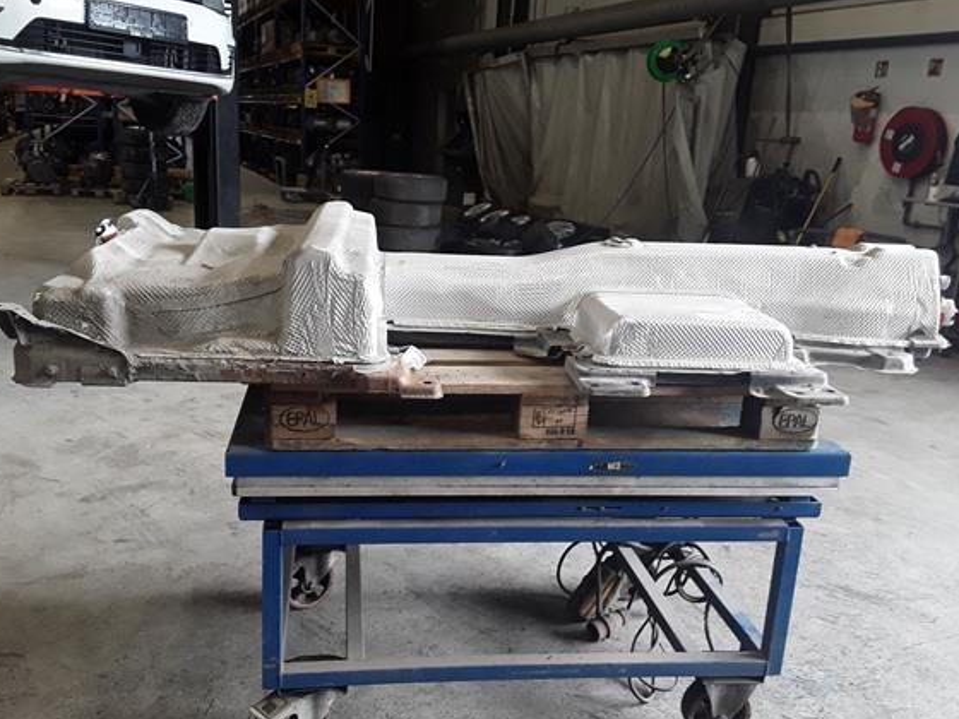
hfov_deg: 56.7
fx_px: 887
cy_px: 370
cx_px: 440
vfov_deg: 44.2
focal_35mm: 32
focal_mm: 2.91
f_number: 1.9
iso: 50
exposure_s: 1/50
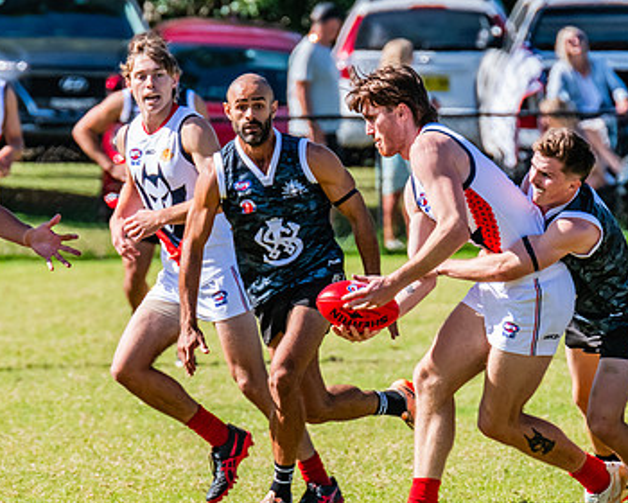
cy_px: 321
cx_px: 411
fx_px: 21170
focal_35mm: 1139
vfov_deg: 1.4
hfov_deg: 1.7
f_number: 13
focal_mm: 600
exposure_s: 1/1250
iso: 1600
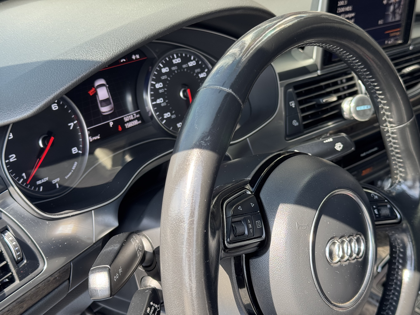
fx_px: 582
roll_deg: -2.0
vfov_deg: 30.3
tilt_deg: -31.5
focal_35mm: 48
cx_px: 210
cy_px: 158
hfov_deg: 39.7
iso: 80
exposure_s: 1/171
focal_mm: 6.76
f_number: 1.78
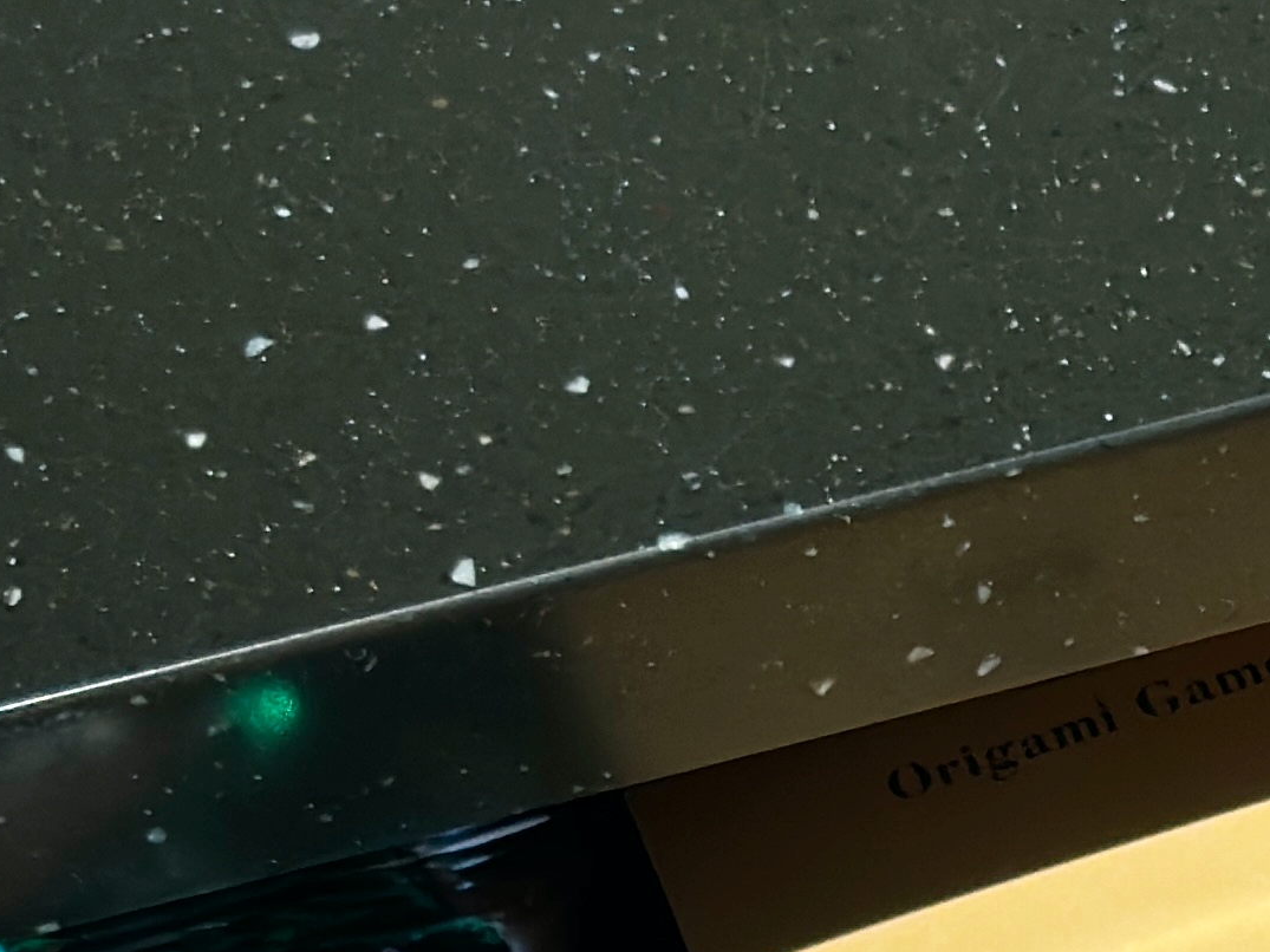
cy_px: 1690
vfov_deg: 8.0
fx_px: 6603
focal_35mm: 180
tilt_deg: -52.2
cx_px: 2008
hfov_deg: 10.5
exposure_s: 1/120
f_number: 1.78
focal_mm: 6.86
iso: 80
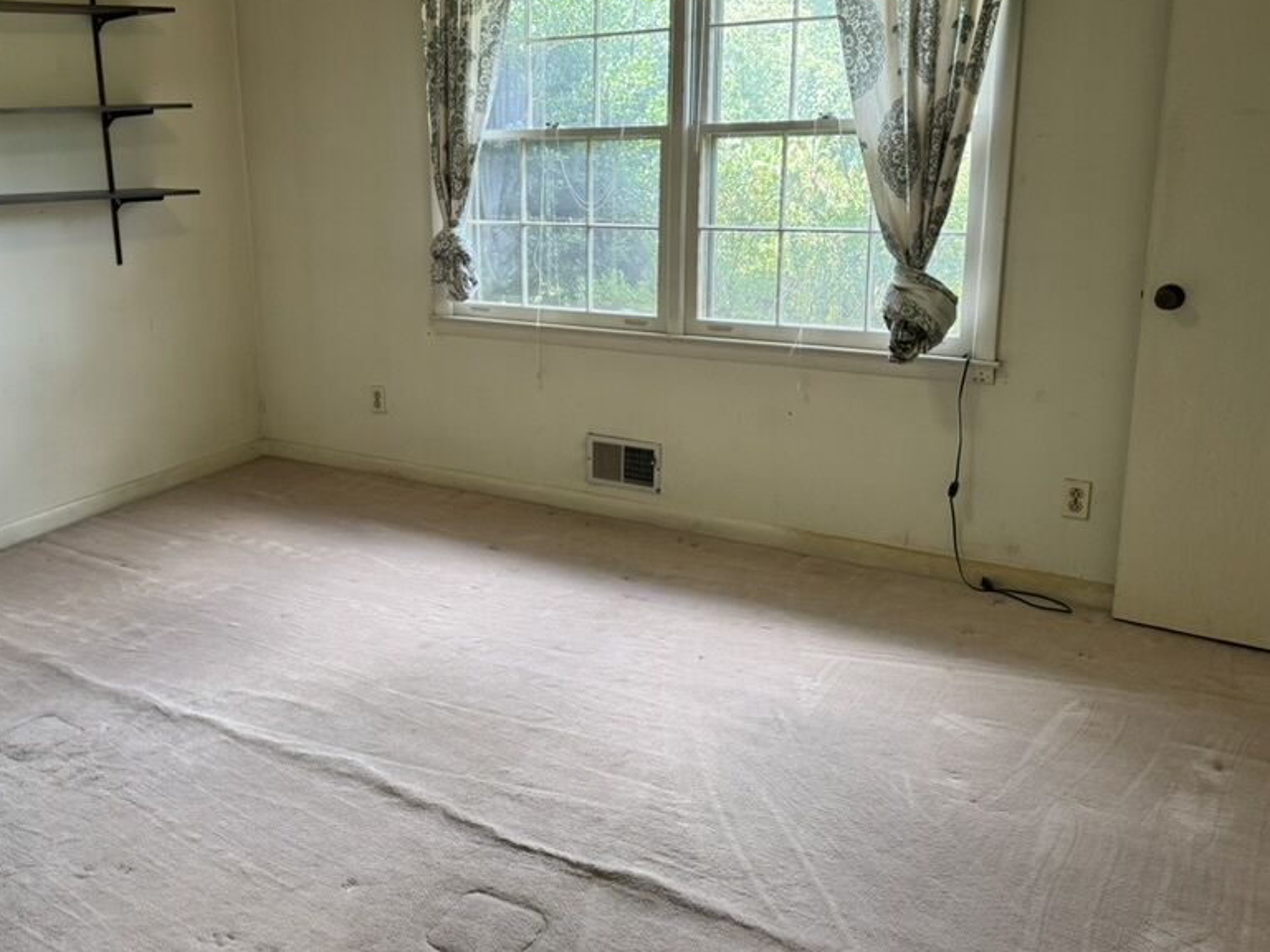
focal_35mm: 32
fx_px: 1174
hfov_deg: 55.7
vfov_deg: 44.0
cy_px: 398
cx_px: 427
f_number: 1.78
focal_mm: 6.76
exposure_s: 1/120
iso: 160
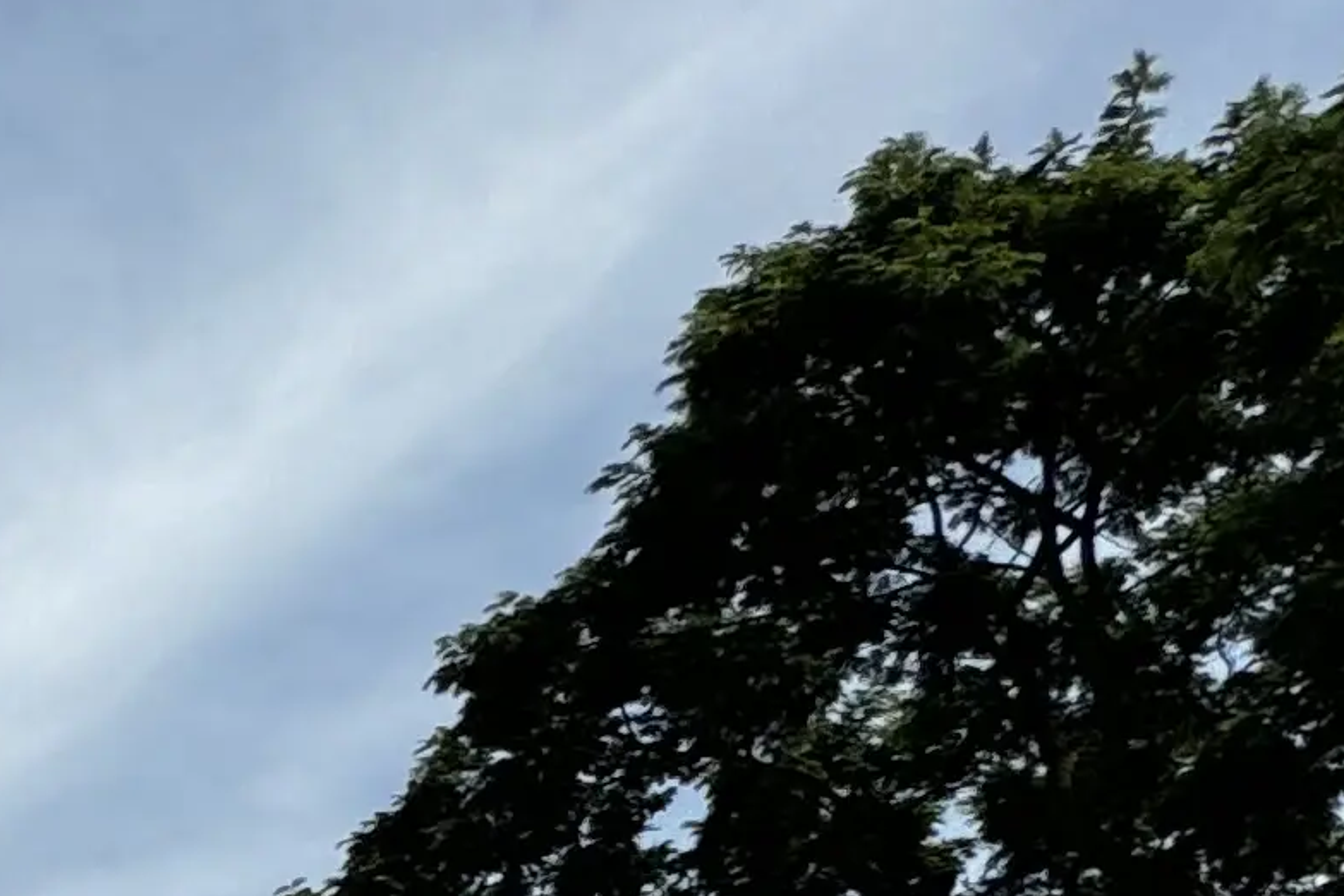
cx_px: -1478
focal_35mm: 75
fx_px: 2800
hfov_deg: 17.4
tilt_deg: +4.6
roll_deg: -0.5
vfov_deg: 15.2
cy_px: 1710
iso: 50
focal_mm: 2.22
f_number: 2.2
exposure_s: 1/2770
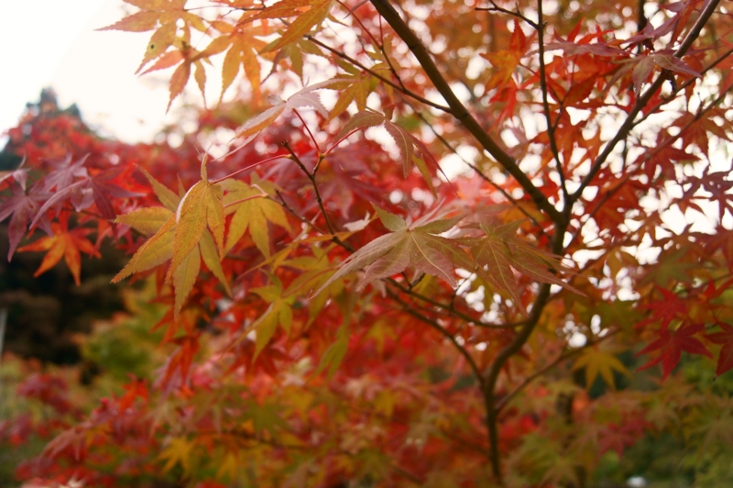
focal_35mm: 30
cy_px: 244
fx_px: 610
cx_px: 366
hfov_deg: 62.0
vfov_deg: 43.5
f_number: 4
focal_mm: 20
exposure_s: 1/125
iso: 400
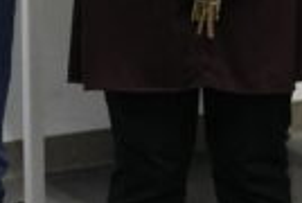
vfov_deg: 4.7
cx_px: 216
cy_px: -309
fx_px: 2378
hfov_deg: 7.3
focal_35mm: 283
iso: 2500
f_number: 2.8
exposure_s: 1/160
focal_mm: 33
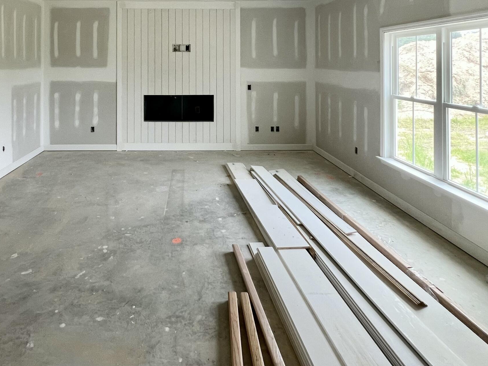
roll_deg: -0.1
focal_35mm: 23
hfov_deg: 72.7
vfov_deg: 53.6
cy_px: 57
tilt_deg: -0.1
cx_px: 184
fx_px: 324
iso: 80
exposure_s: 1/99
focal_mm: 1.57
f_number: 1.8
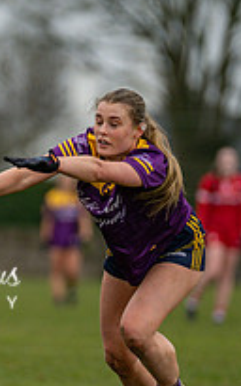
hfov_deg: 1.9
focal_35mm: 692
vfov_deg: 3.0
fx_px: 7277
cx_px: -107
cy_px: 244
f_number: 2.8
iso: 500
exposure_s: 1/1000
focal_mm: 240
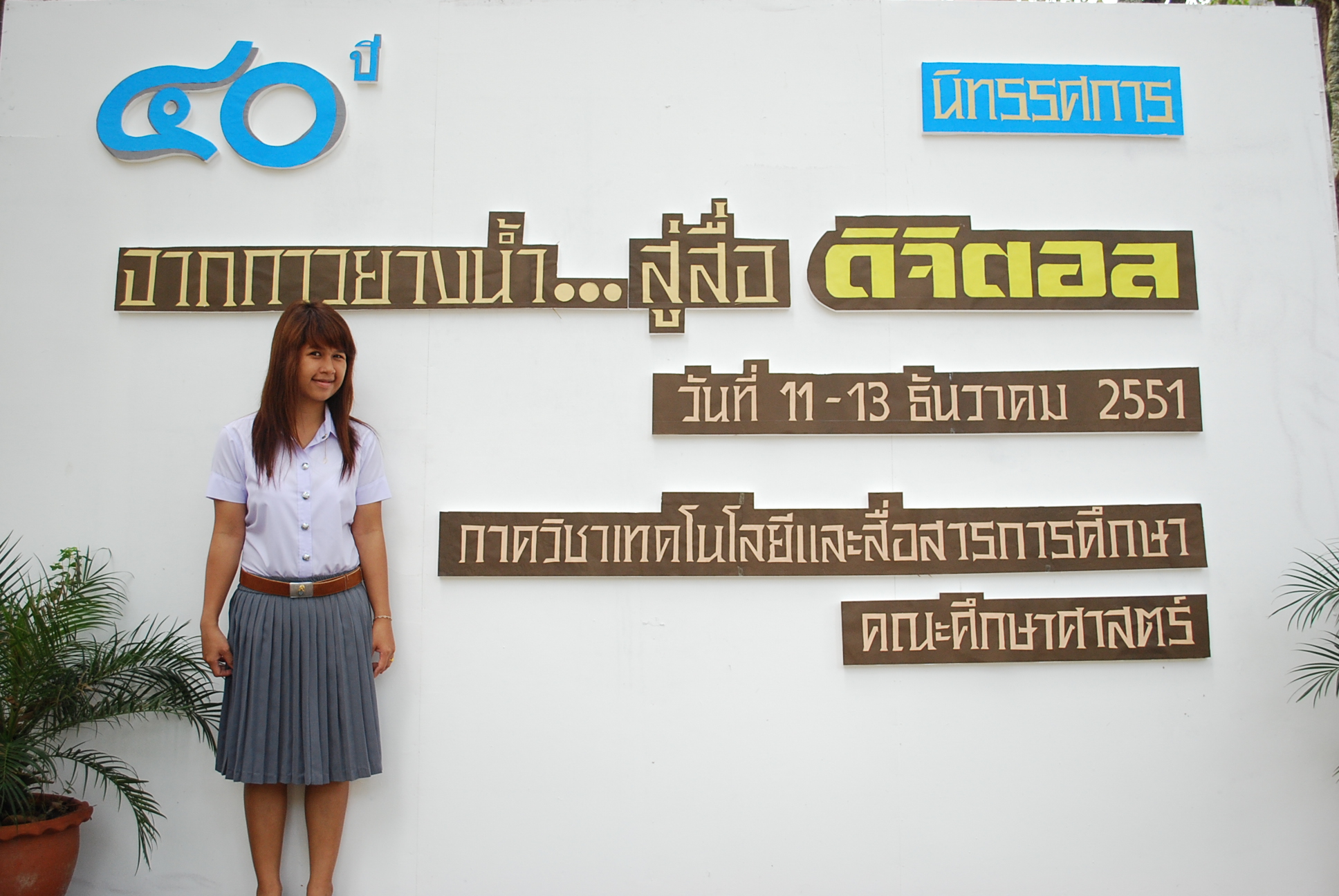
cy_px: 448
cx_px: 670
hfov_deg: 53.1
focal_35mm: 36
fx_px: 1341
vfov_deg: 37.0
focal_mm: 24
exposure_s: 1/160
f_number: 4.2
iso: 400
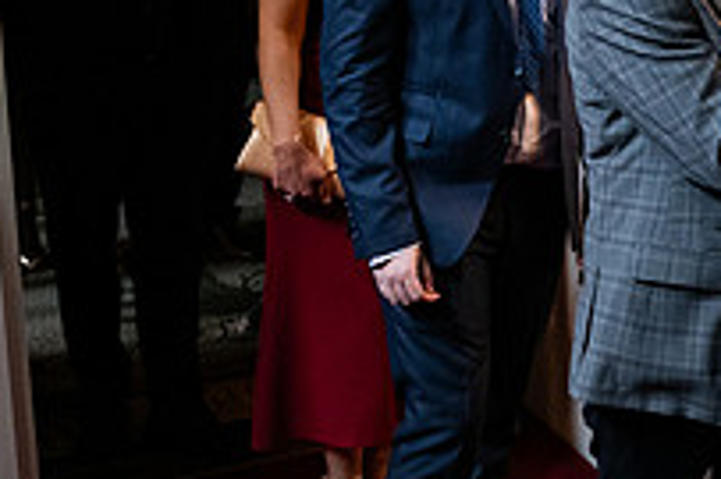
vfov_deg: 16.8
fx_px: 1601
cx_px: 863
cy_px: 55
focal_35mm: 80
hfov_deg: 23.3
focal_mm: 28
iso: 1600
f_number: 3.5
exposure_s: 1/160
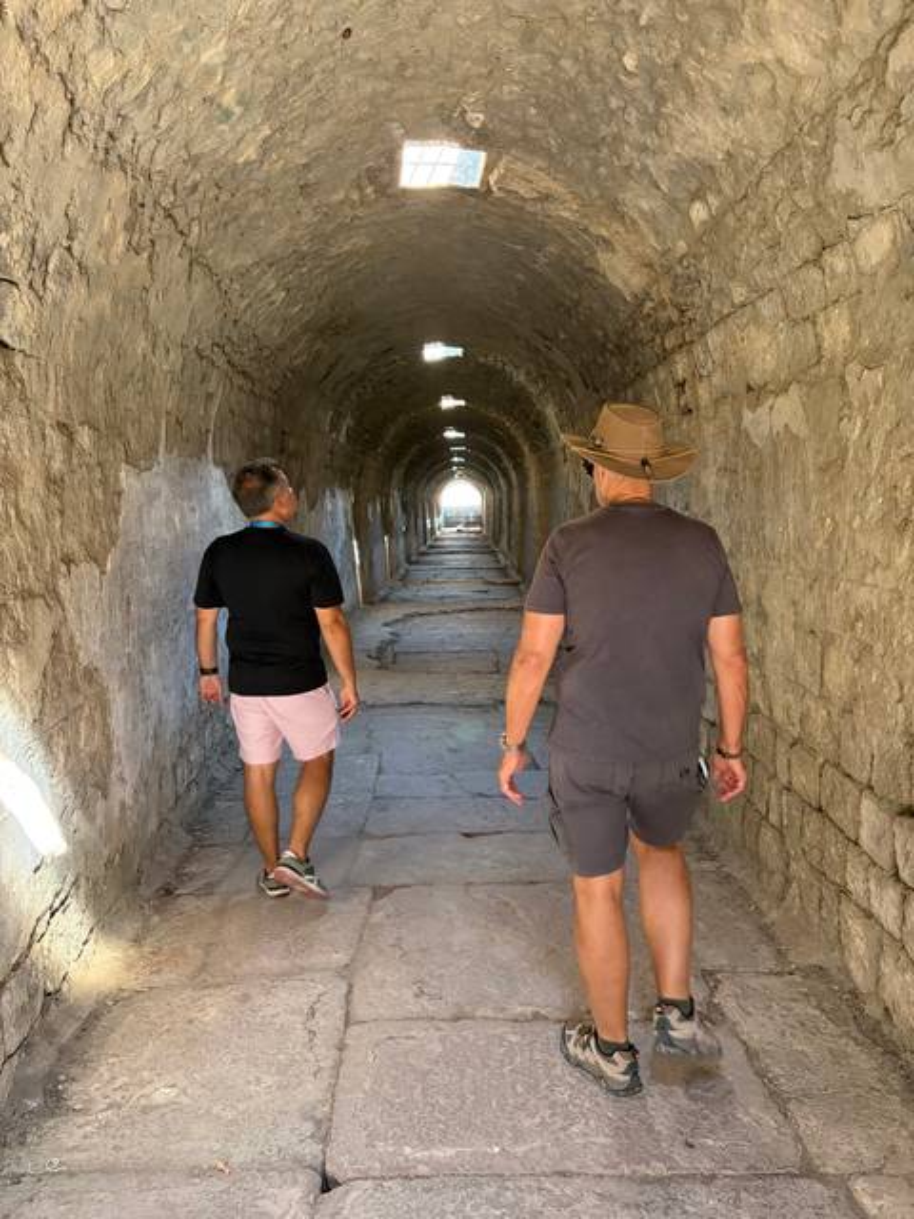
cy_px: 610
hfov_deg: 53.1
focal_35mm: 26
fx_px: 915
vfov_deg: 67.3
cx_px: 457
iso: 500
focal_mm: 5.96
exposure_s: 1/60
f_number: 1.6
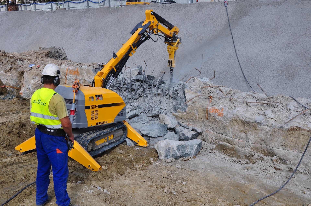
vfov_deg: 39.9
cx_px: 156
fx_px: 285
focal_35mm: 33
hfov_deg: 57.3
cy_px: 103
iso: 200
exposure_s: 1/200
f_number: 10
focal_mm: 22
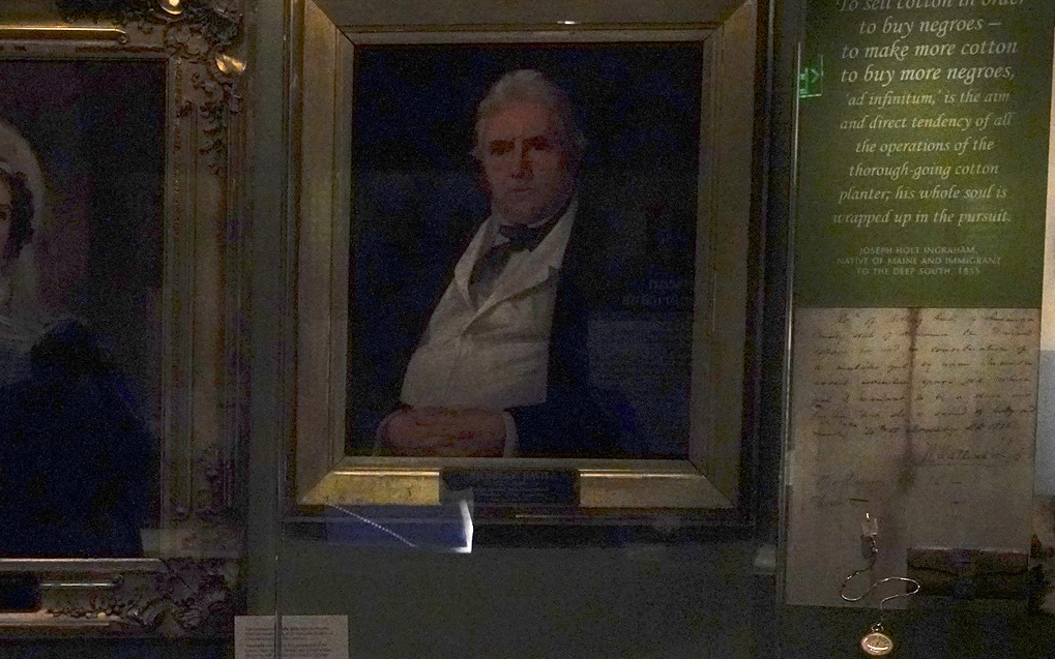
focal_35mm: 78
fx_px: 2243
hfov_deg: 26.0
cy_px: 559
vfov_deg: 16.6
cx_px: 221
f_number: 5.6
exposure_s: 1/100
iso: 10000
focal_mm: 39
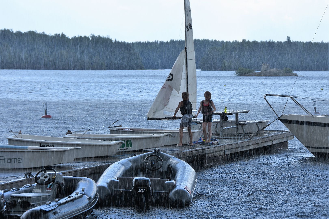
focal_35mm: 105
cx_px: 164
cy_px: 110
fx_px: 960
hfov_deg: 19.5
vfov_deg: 13.0
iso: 100
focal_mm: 70
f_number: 8
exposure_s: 1/125
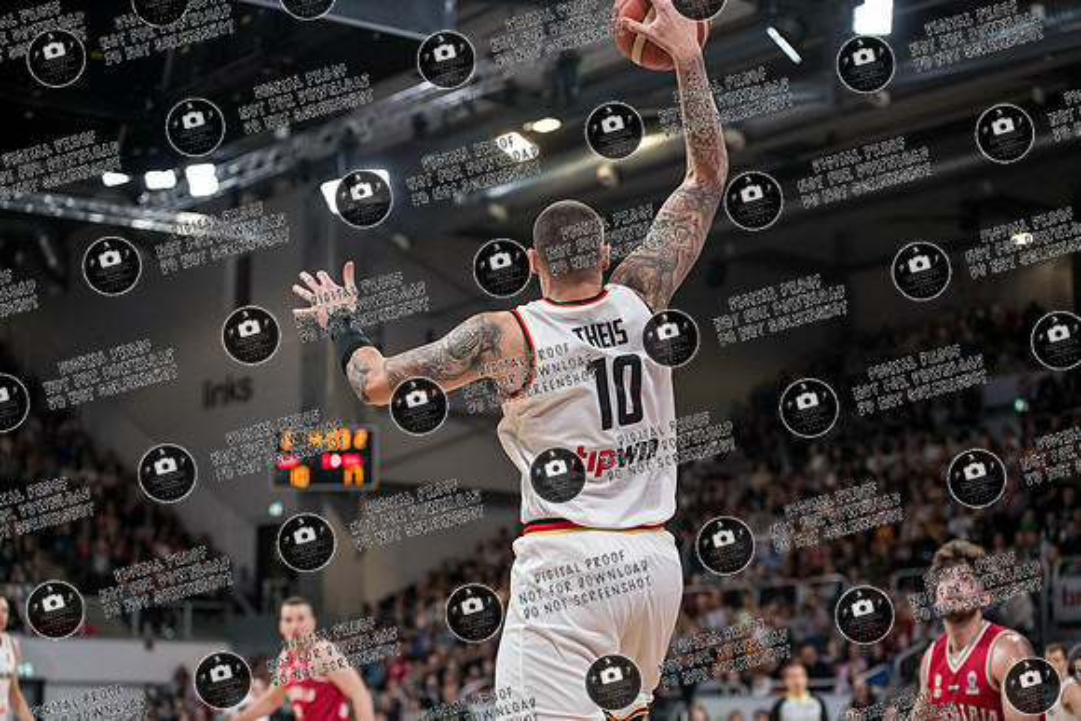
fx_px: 2102
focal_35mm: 70
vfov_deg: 19.5
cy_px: 360
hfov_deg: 28.8
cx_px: 540
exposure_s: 1/1000
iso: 1600
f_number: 3.2
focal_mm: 70
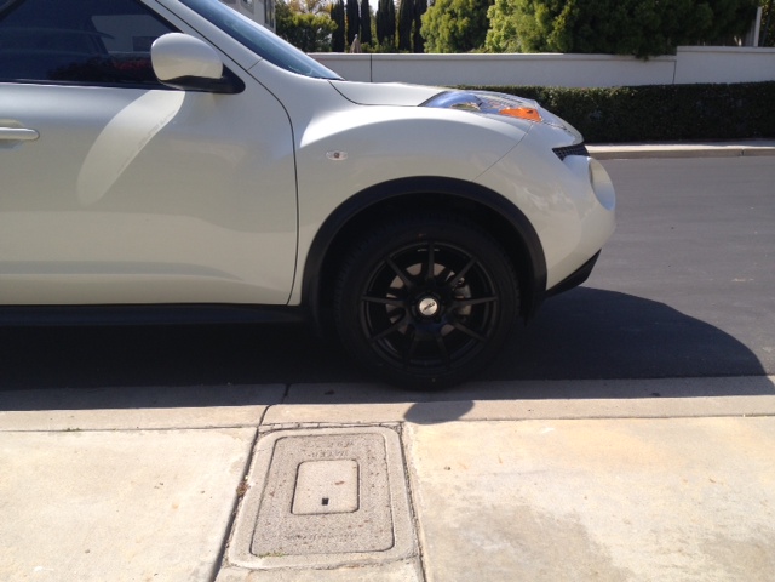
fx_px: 784
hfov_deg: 52.6
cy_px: 291
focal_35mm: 35
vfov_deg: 40.7
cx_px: 388
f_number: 2.4
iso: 50
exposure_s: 1/1381
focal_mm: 4.28
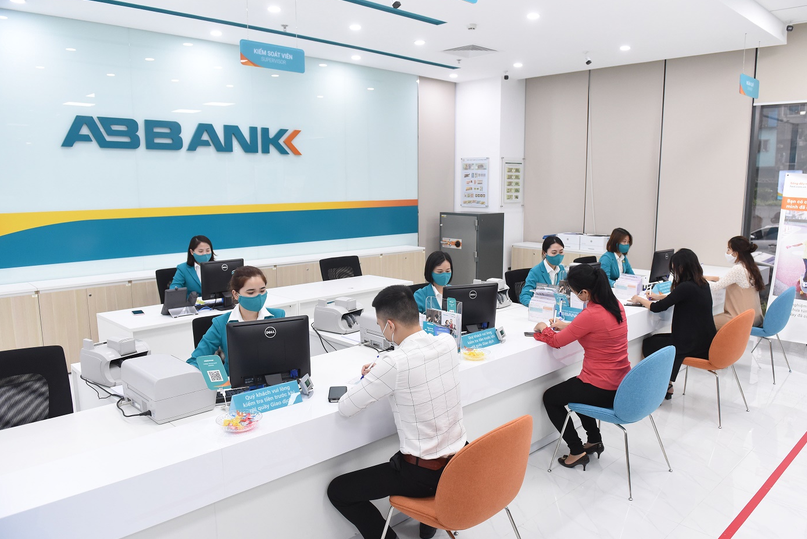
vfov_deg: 49.6
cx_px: 435
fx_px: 583
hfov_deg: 69.3
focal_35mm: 26
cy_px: 284
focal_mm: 24
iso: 2500
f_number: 4
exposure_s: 1/320
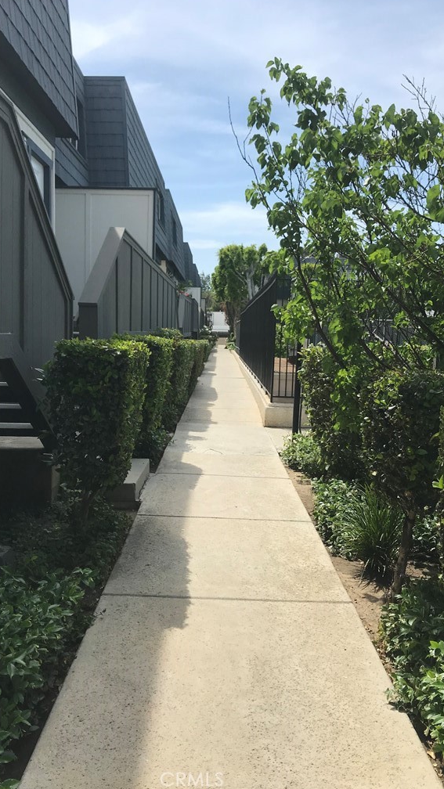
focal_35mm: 31
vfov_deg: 62.6
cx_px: 214
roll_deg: -1.4
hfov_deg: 37.8
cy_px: 390
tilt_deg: -4.6
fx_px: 649
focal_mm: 3.99
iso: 20
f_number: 1.8
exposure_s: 1/2519
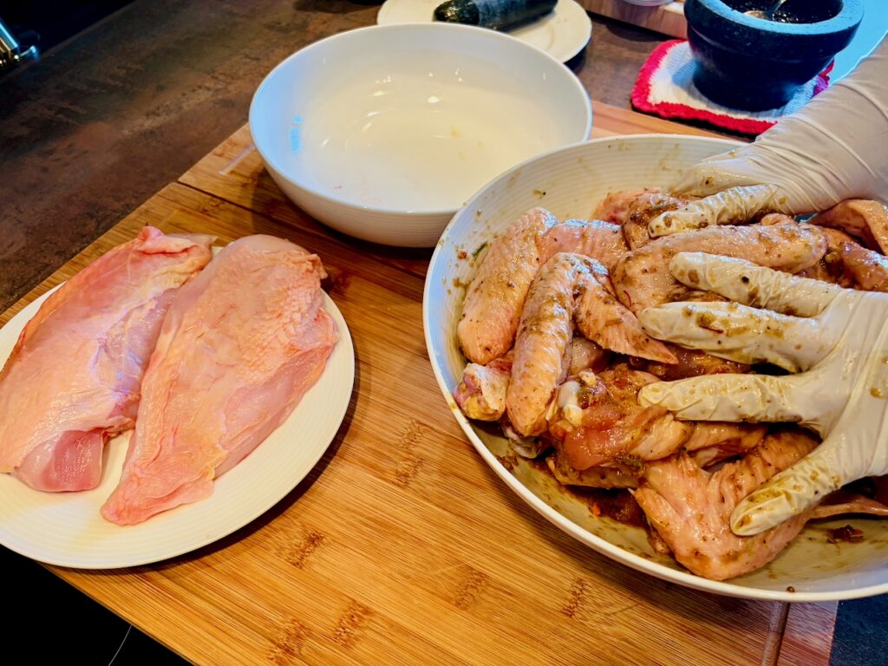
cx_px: 444
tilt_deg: -50.5
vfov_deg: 53.1
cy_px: 333
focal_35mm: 26
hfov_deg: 67.3
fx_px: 667
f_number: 1.6
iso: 80
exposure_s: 1/100
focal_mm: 5.96
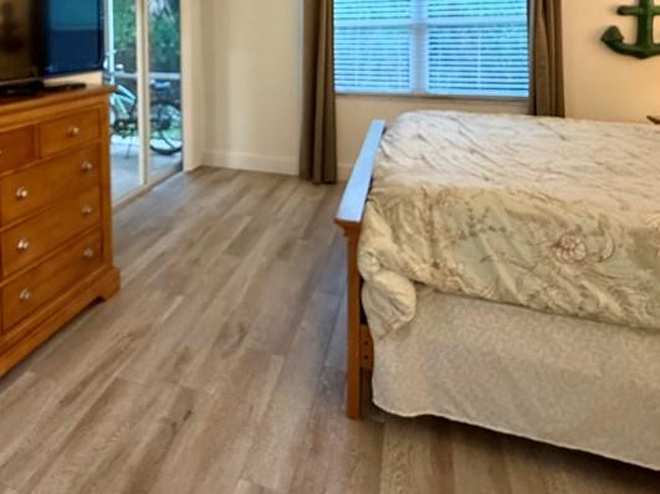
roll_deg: +0.8
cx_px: 169
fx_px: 515
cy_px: 57
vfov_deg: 46.7
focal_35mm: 27
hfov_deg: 61.8
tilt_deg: -2.8
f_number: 2.2
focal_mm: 2.22
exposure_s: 1/60
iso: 400
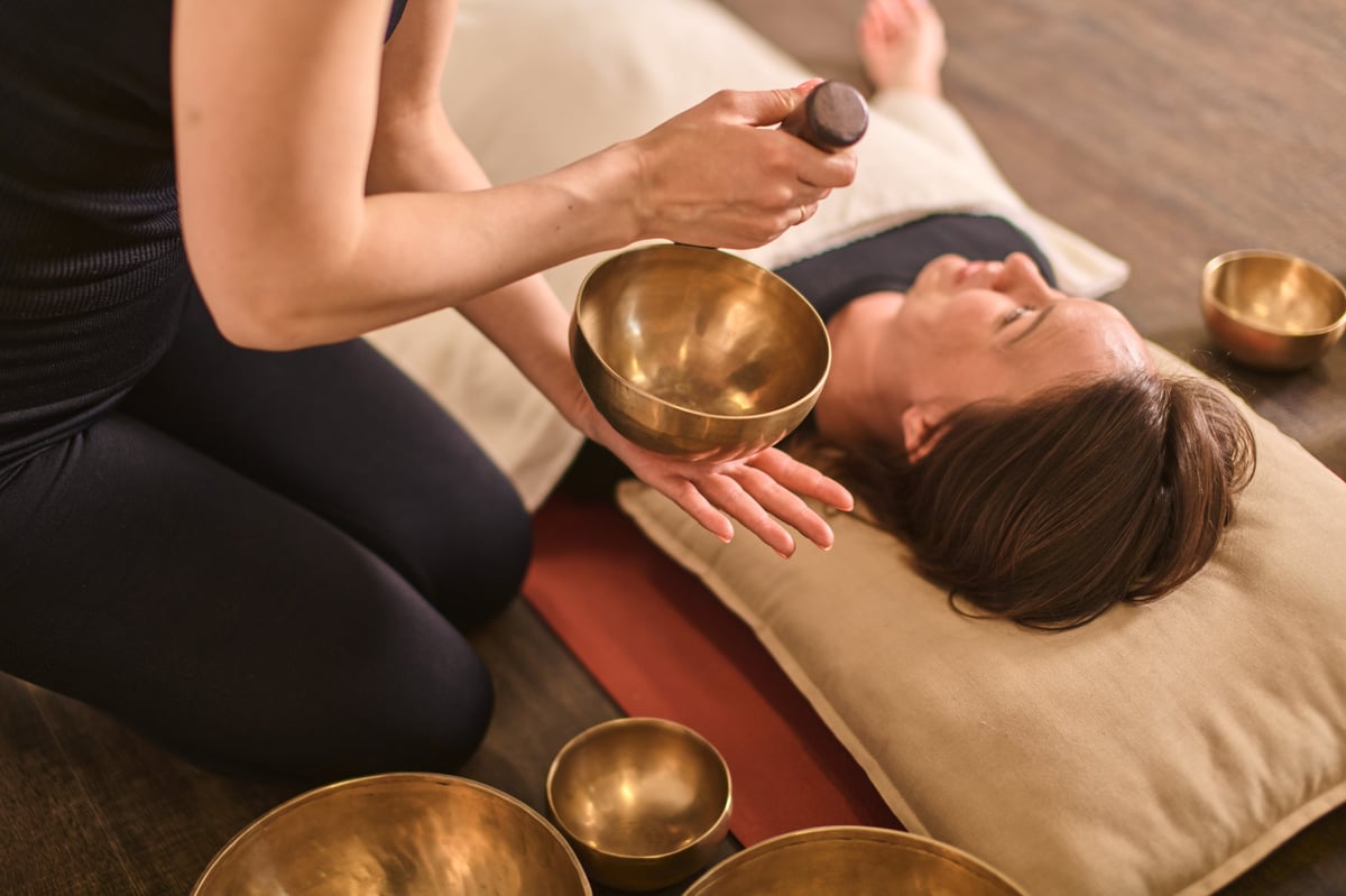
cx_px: 673
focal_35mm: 50
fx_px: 1869
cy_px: 448
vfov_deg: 27.0
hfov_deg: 39.6
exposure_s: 1/250
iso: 125
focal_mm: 50
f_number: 1.8
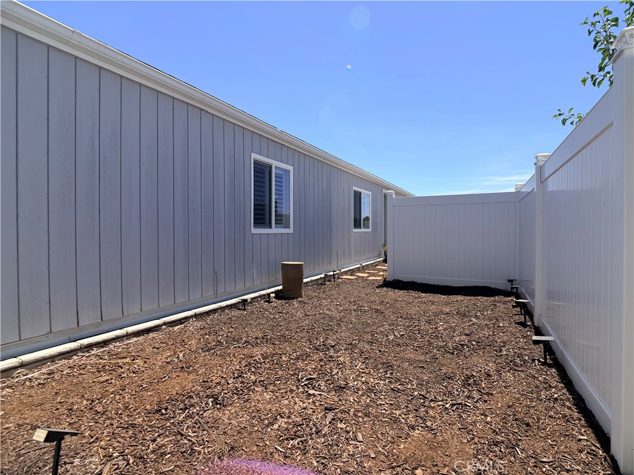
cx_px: 317
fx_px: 440
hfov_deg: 71.6
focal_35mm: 24
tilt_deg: +0.2
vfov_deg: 56.8
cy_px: 238
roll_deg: -0.6
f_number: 1.78
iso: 80
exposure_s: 1/3759
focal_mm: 6.76
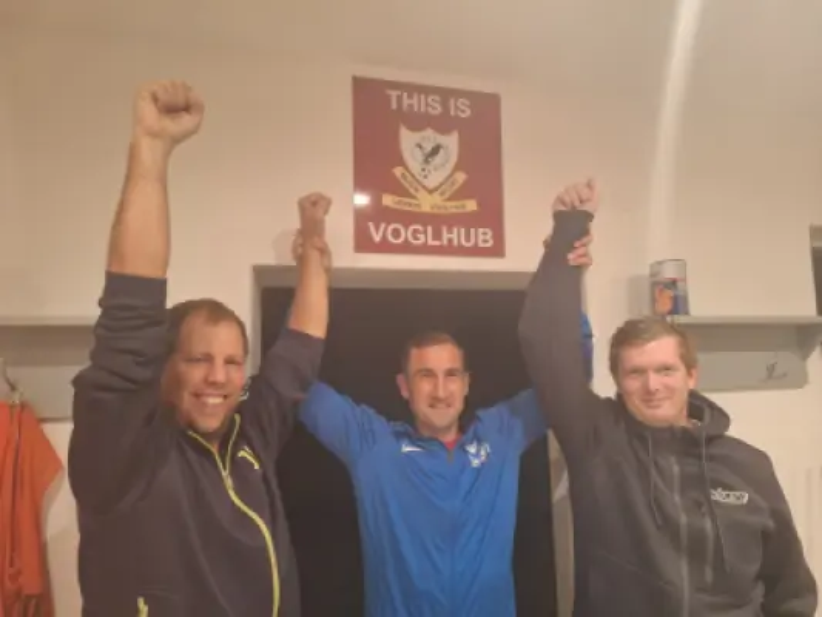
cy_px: 308
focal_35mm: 23
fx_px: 546
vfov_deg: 58.9
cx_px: 411
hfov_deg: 73.9
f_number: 1.8
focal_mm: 5.54
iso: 500
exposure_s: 1/20
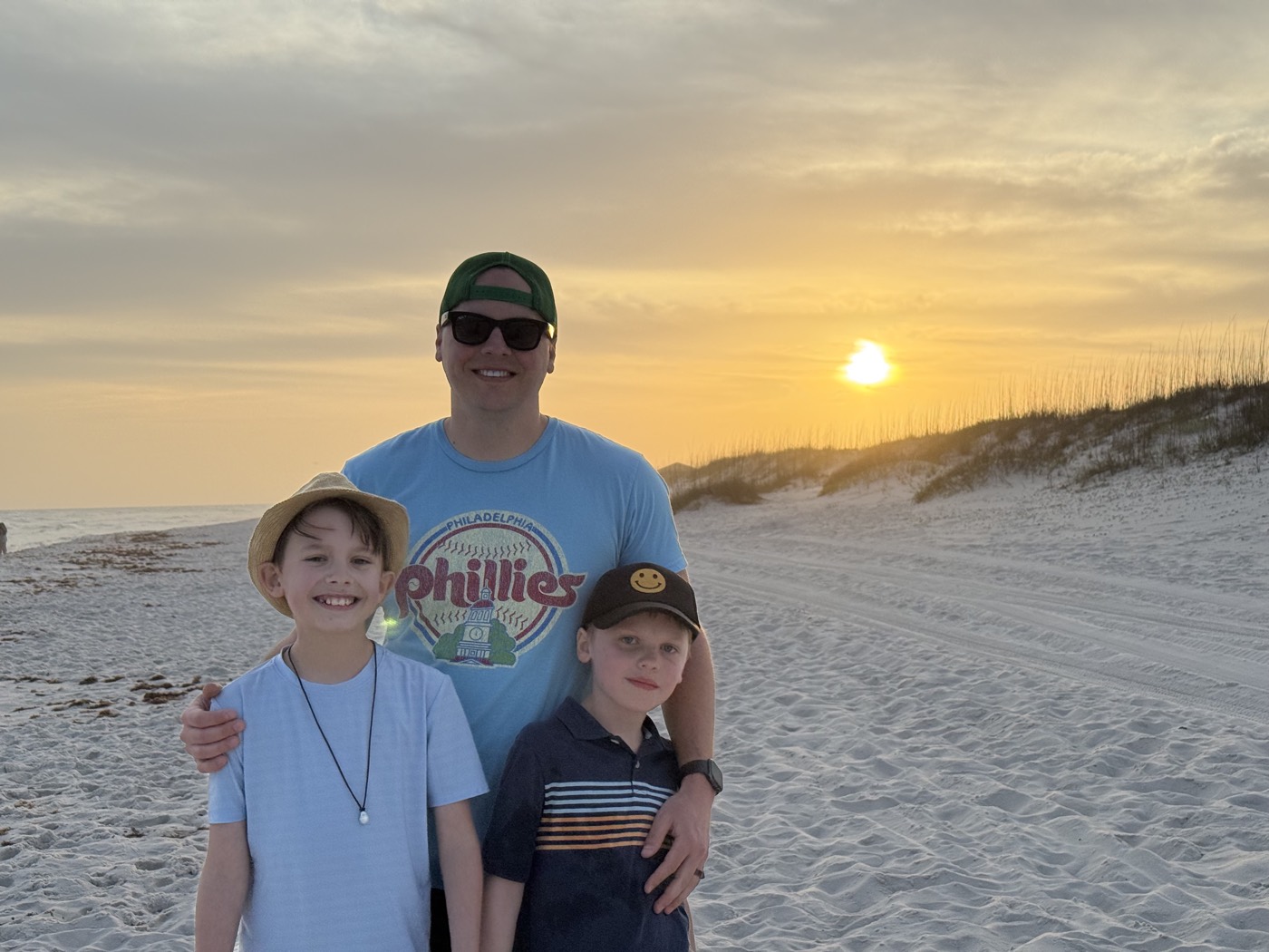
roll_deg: +1.4
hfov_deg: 39.7
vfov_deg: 30.3
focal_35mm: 48
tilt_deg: +0.3
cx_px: 634
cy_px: 476
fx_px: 1760
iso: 64
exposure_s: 1/3891
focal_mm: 6.76
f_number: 1.78
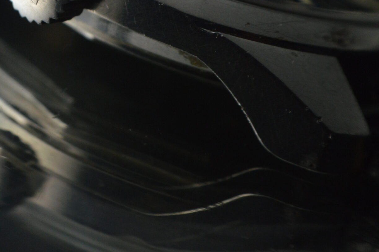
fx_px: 1820
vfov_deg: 7.9
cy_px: -6
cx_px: 19
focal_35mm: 173
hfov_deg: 11.8
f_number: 7.1
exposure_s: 1/200
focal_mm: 55
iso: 800
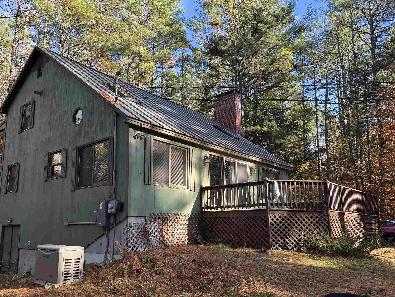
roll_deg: +0.3
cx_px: 165
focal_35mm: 29
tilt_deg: +10.0
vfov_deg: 48.1
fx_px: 331
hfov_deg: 61.3
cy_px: 166
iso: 80
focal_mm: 6.76
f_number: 1.78
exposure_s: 1/308
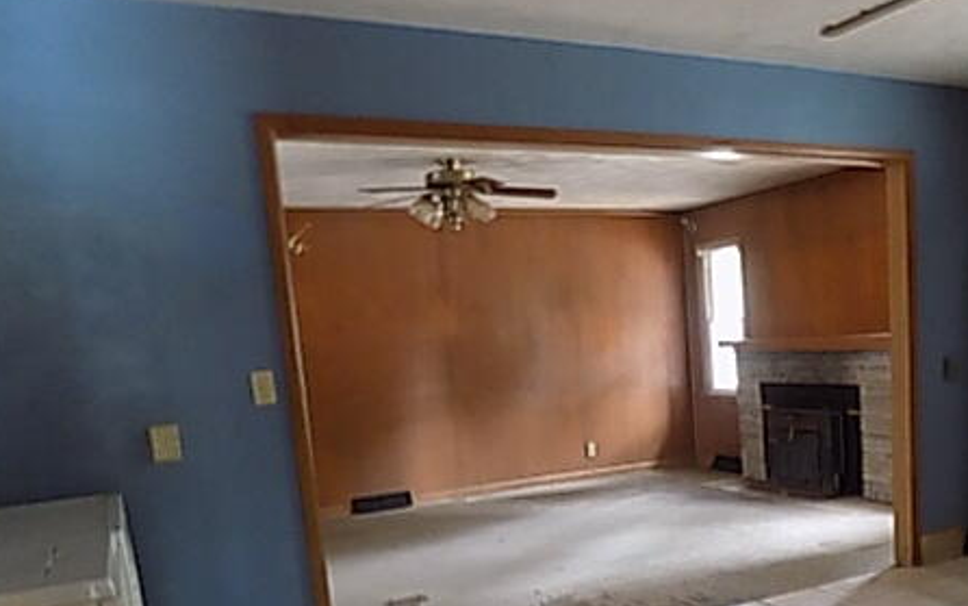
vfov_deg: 35.1
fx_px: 924
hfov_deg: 54.2
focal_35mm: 35
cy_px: 491
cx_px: 649
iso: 400
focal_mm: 4
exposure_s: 1/2
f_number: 3.1
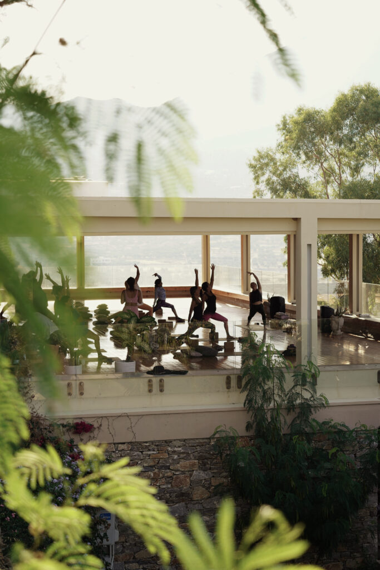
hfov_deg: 19.5
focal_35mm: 70
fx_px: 1108
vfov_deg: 28.8
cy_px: 285
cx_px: 190
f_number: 5.6
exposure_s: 1/100
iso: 100
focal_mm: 70
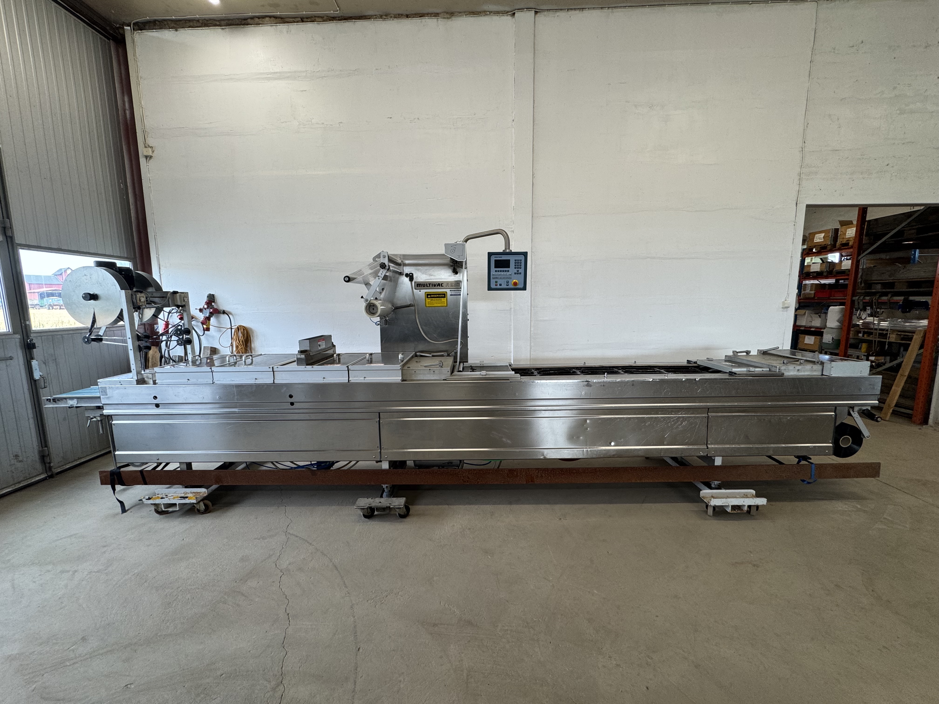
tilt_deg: -7.1
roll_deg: +0.7
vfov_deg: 85.7
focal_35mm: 14
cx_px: 470
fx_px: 380
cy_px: 352
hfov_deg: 102.1
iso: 100
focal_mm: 2.22
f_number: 2.2
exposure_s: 1/100
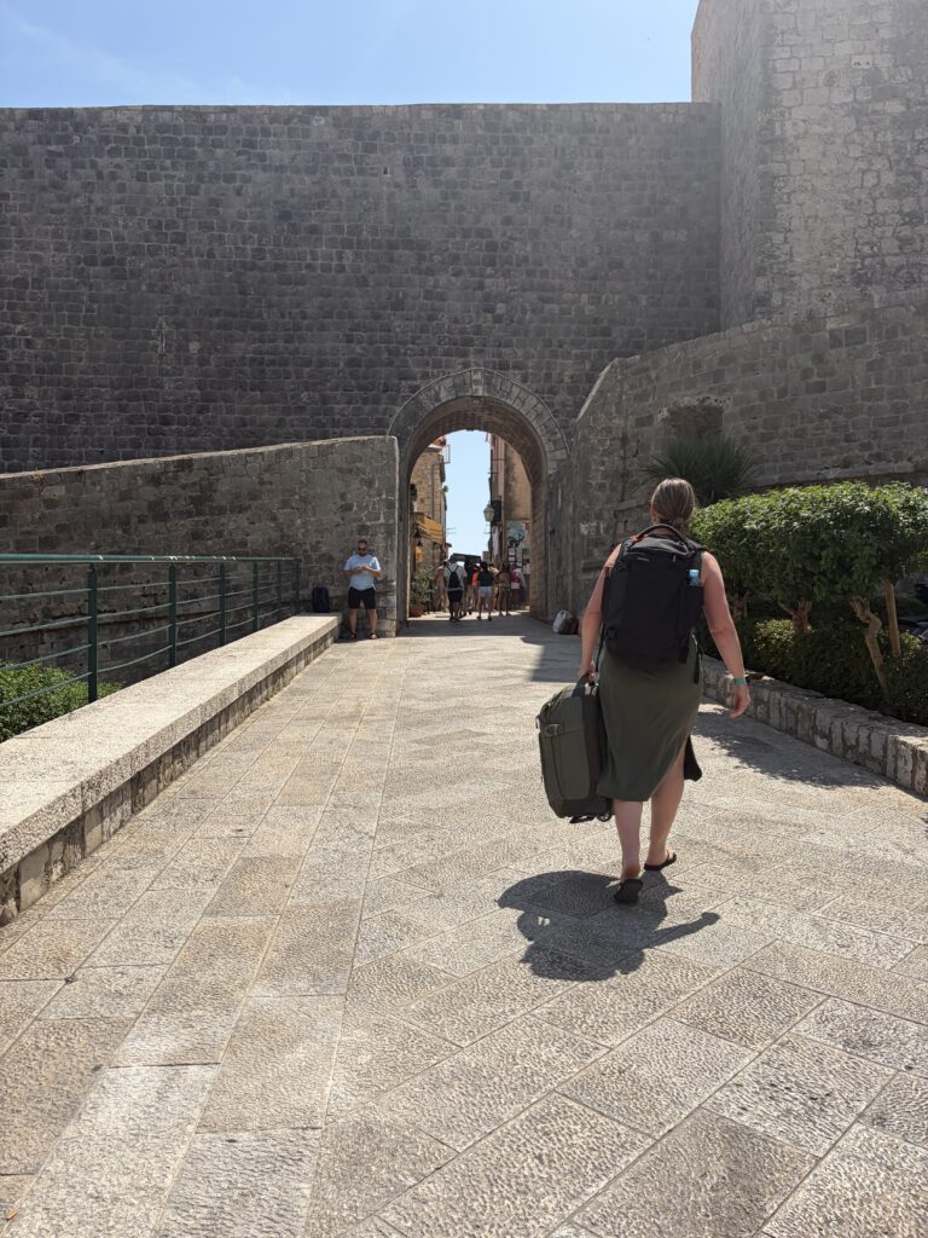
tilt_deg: +2.0
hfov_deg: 53.1
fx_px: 929
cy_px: 619
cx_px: 464
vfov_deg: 67.3
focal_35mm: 26
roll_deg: +1.0
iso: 50
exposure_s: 1/4329
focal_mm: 5.96
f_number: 1.6
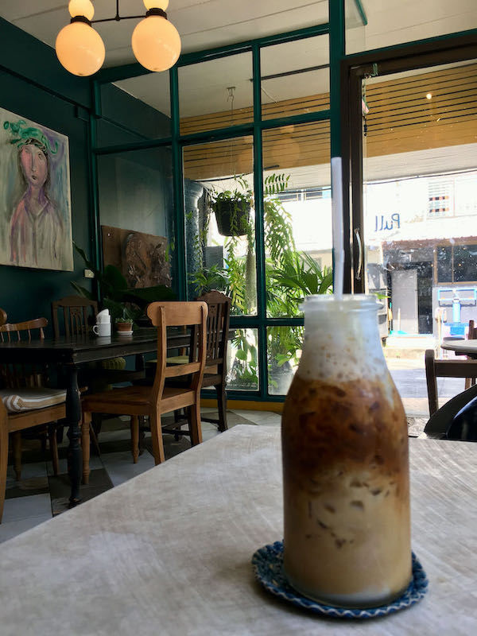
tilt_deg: -1.2
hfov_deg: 48.2
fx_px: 533
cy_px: 318
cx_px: 238
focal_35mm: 29
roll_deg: +1.4
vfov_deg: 61.7
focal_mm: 4.15
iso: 32
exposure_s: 1/100
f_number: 2.2
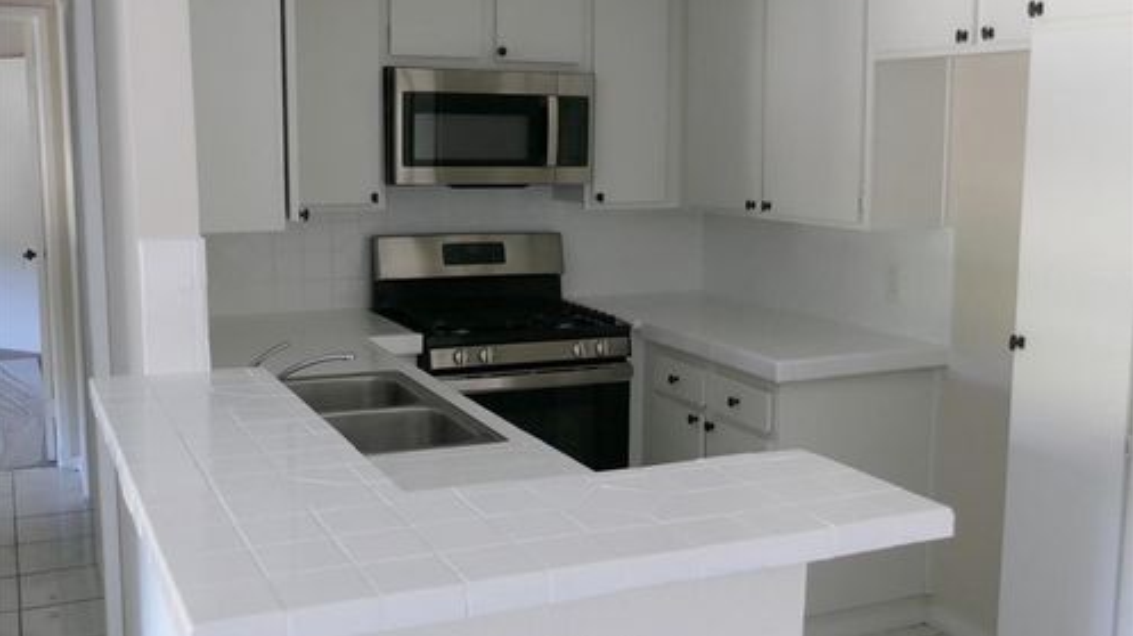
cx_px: 565
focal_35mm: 39
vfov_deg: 30.4
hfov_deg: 51.6
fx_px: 1171
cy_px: 286
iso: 1600
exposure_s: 1/125
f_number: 2.8
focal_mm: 9.1
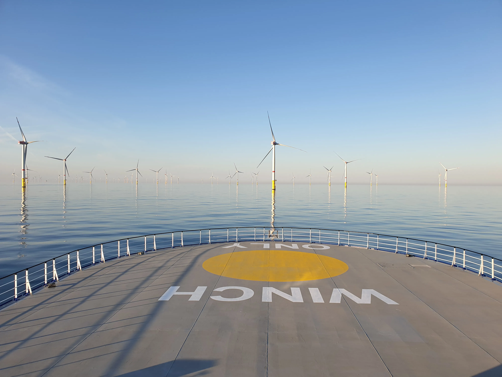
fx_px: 377
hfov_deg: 67.3
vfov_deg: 53.1
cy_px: 188
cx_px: 251
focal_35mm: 26
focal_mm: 4.3
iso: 50
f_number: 2.4
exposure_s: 1/771
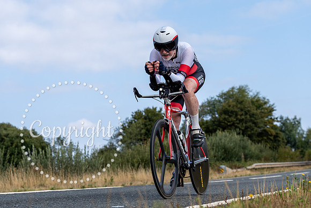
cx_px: 156
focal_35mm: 84
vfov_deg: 16.3
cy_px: 86
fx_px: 723
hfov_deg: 24.3
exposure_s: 1/800
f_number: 5
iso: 125
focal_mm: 70
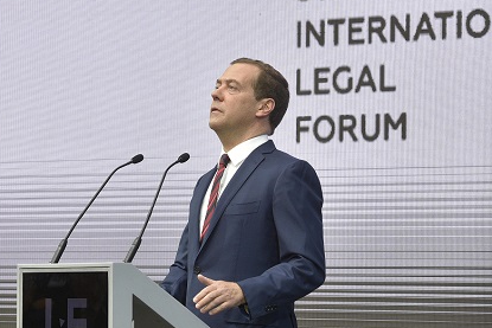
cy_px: 99
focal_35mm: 241
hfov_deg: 8.5
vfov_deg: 5.7
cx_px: 39
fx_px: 3295
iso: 800
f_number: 6.3
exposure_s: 1/400
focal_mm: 125
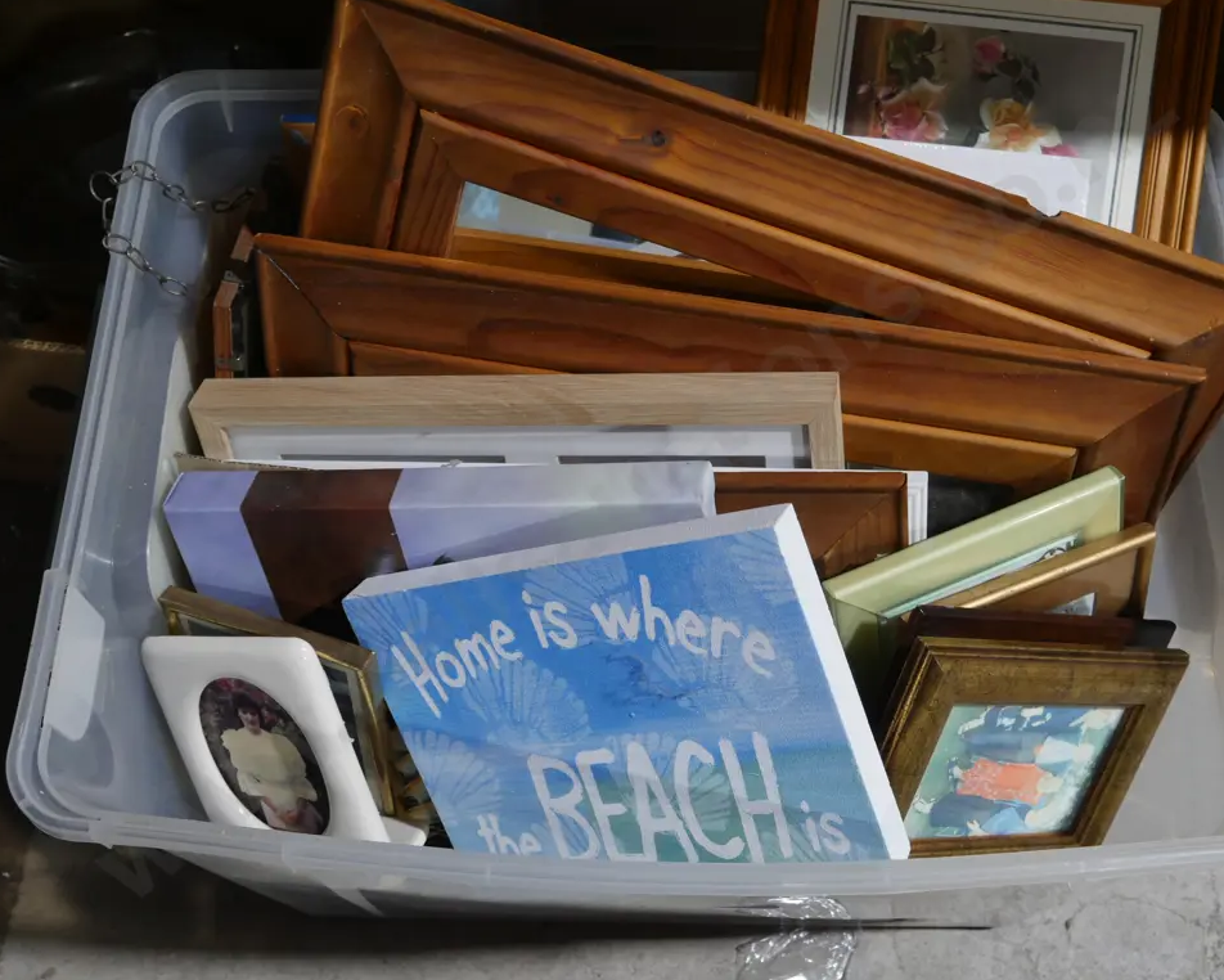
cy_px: 490
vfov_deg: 35.7
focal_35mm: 42
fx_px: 1522
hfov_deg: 43.8
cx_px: 635
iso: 320
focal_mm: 20
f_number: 4.5
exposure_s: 1/60
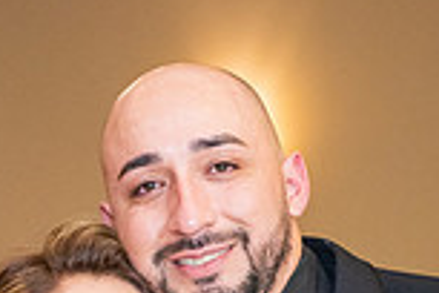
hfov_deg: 7.7
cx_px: 146
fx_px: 3243
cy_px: 518
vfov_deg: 5.1
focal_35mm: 266
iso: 1600
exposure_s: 1/250
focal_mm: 70
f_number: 2.8
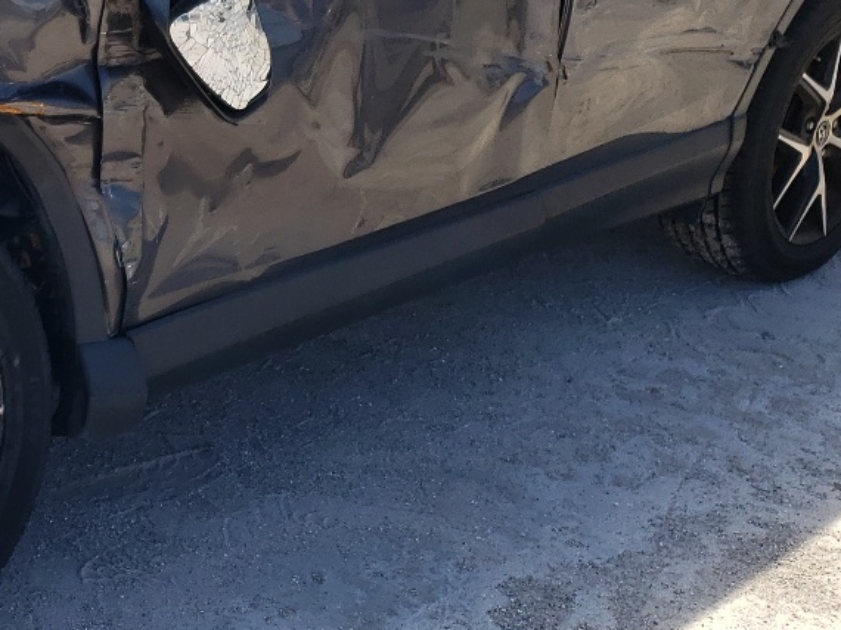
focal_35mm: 73
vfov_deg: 19.9
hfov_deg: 24.9
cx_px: -77
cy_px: 109
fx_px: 1773
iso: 50
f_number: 1.5
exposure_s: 1/2000
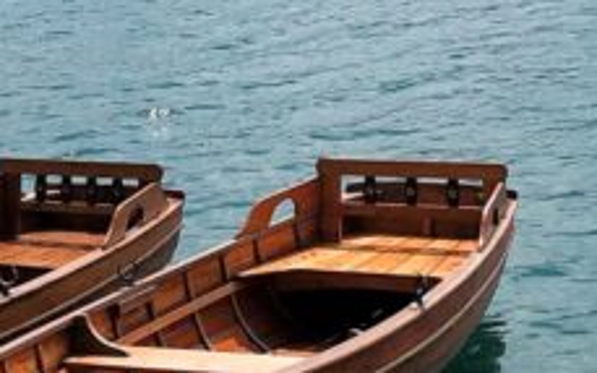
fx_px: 2163
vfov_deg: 9.6
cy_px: -185
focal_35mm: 133
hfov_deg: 15.6
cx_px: 480
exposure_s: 1/4367
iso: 25
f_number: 1.8
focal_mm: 4
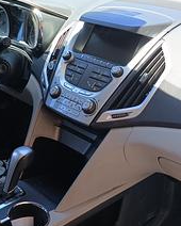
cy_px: 51
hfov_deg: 27.5
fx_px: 354
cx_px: 15
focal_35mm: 53
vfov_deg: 34.4
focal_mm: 6.06
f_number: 1.69
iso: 100
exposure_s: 1/100
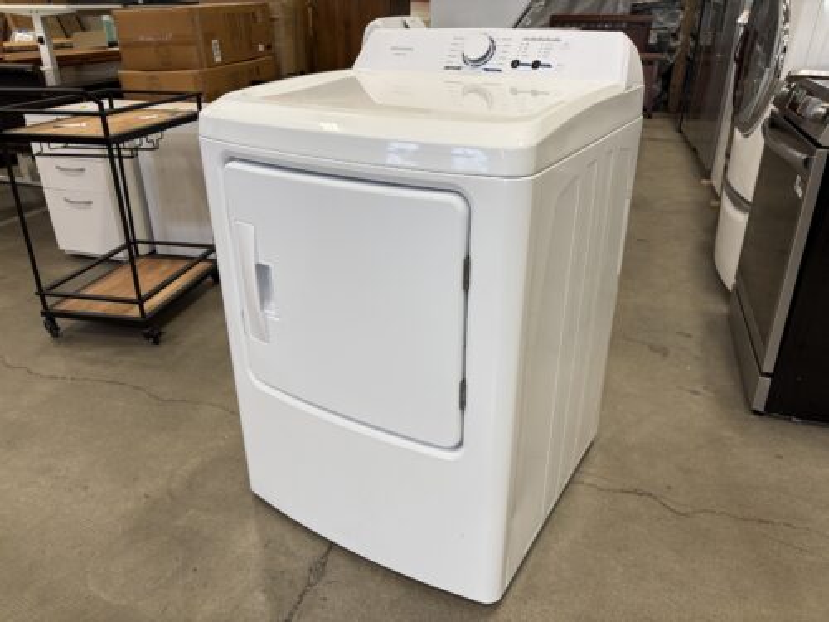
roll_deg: -0.3
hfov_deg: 67.3
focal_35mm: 26
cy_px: 311
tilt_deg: -25.2
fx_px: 623
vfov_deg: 53.1
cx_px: 414
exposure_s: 1/60
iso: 100
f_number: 1.6
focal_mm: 5.96
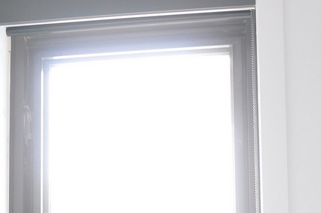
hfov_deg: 18.8
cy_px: 425
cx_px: 198
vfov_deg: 11.3
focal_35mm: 109
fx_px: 970
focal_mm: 18
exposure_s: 1/2
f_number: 8
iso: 200
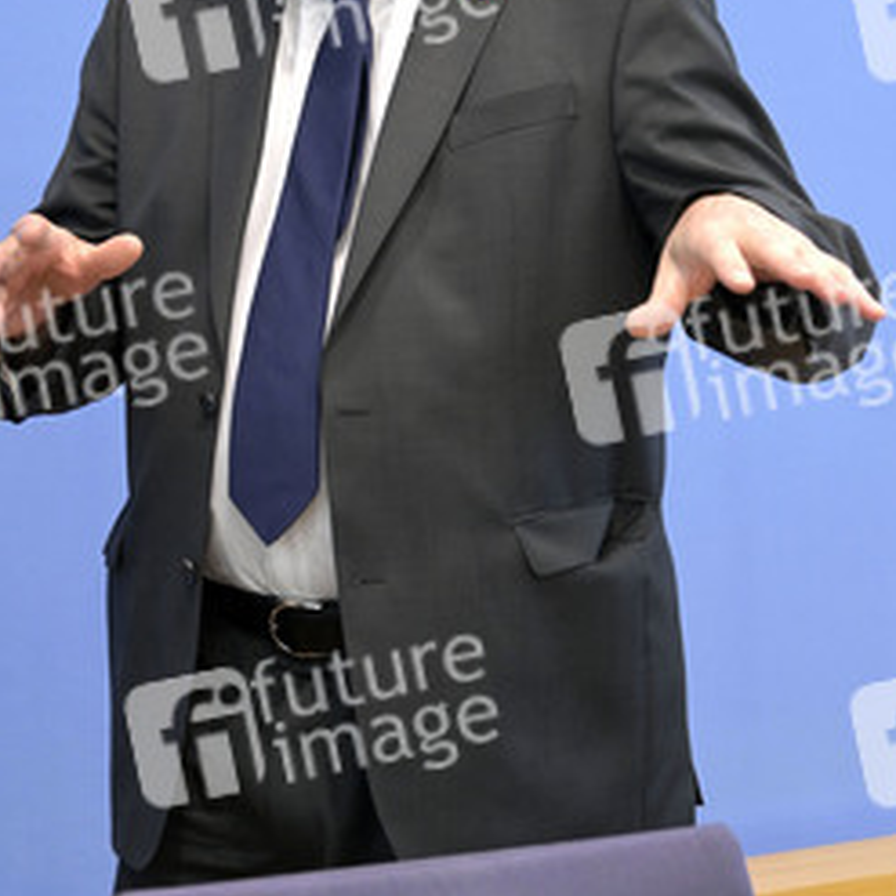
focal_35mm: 117
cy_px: 178
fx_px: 3426
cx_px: 417
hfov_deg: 14.9
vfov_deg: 14.8
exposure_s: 1/400
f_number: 5.6
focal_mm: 85
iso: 4000
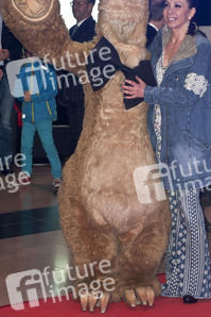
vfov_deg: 21.6
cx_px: 92
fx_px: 825
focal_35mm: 94
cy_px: 126
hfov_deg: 14.6
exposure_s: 1/200
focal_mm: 70
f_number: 5.6
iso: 1600
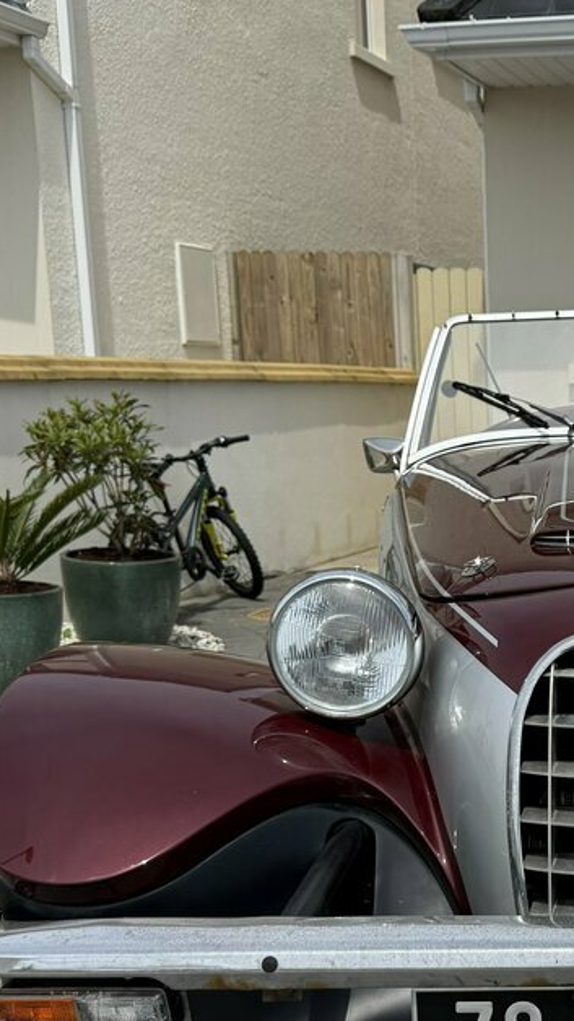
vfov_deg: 40.8
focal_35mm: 50
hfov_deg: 22.2
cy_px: 688
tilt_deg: -12.1
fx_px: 1354
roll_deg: -0.9
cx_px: 683
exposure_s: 1/8130
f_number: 1.78
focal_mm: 6.76
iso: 100
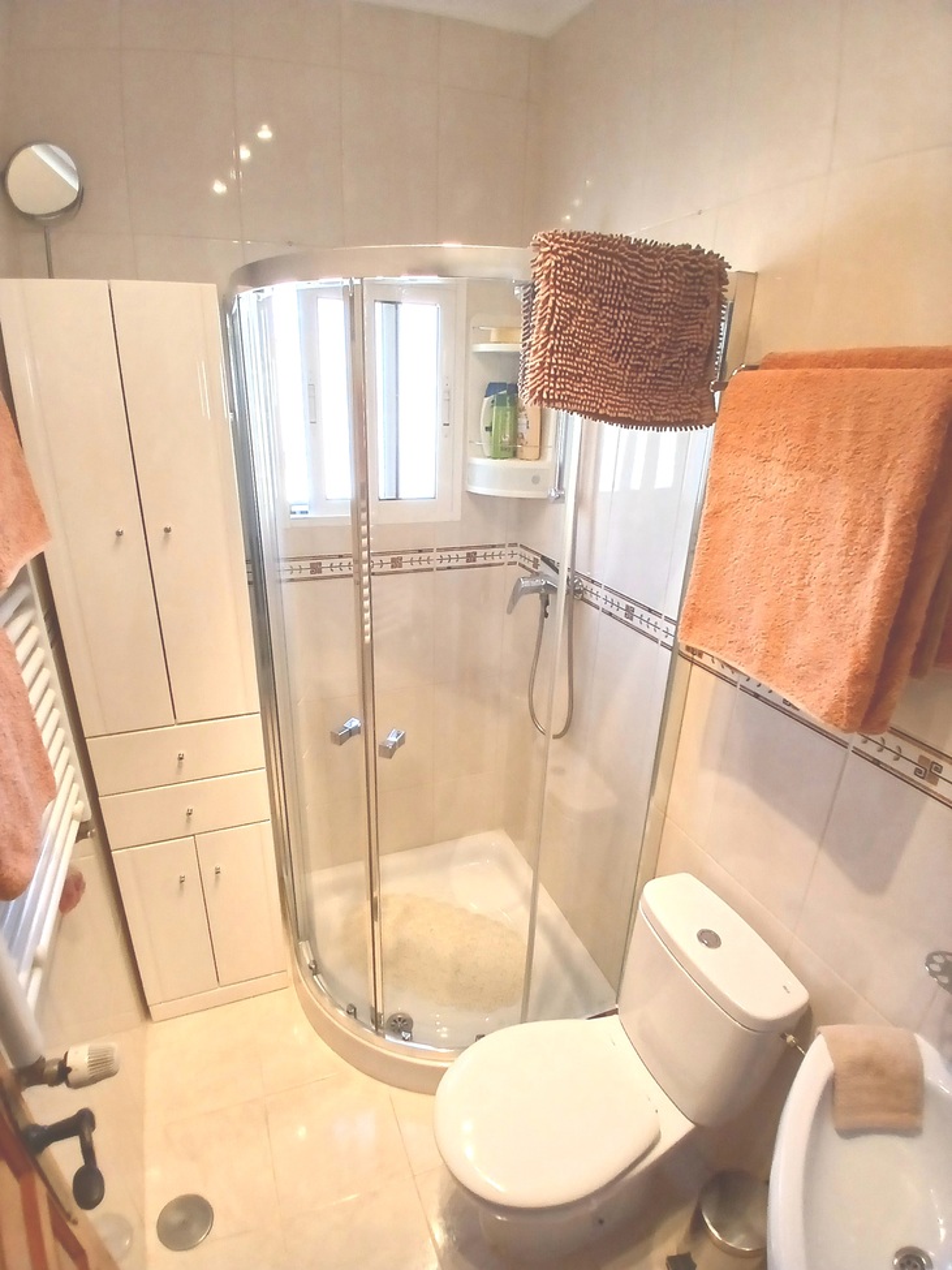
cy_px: 635
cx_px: 476
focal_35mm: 17
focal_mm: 1.4
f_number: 2.2
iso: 80
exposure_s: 1/33
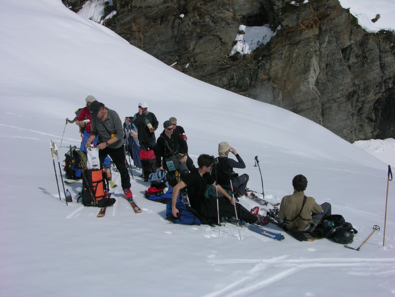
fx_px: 399
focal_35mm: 35
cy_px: 148
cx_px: 198
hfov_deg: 52.6
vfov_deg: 40.7
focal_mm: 8.9
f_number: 8
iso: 50
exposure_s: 1/560
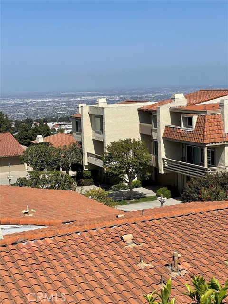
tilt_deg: -6.9
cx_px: 114
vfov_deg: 30.3
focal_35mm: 64
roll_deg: +4.0
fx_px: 562
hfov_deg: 22.9
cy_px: 152
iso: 20
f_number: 2.2
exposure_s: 1/1845
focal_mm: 7.5
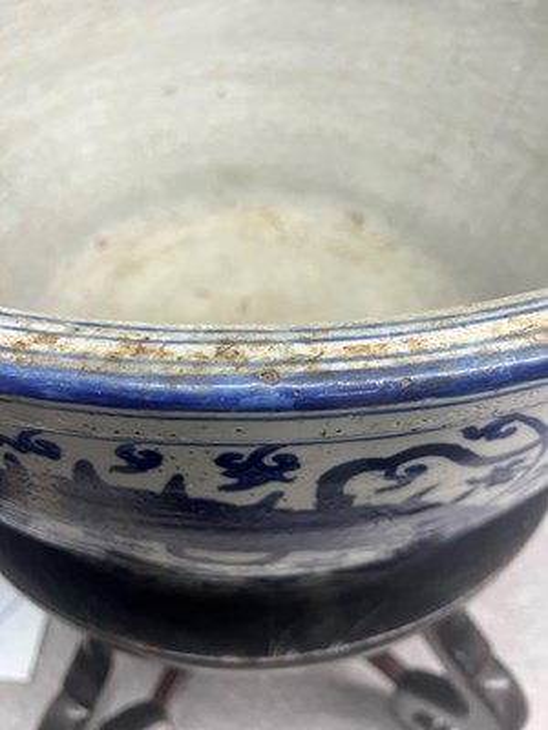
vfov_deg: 67.3
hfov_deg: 53.1
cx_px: 274
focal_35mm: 26
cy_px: 365
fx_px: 549
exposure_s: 1/60
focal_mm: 5.7
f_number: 1.5
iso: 100
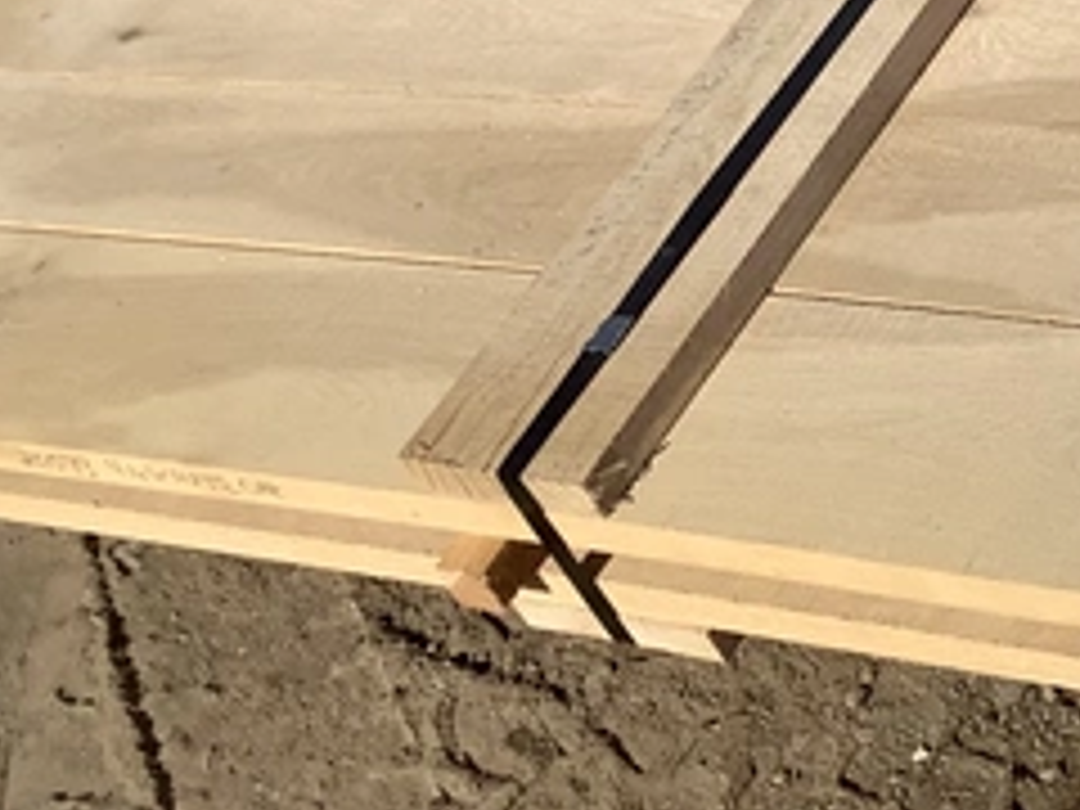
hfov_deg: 18.9
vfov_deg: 15.2
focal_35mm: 97
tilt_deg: -41.3
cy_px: 313
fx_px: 3026
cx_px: 1354
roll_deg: +20.3
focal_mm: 3.3
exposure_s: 1/1942
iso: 25
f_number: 2.4
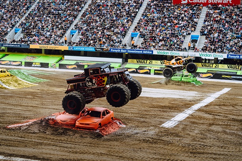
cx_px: 121
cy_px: 80
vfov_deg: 19.4
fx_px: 470
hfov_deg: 28.9
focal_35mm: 70
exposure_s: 1/800
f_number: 3.2
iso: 400
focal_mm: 70
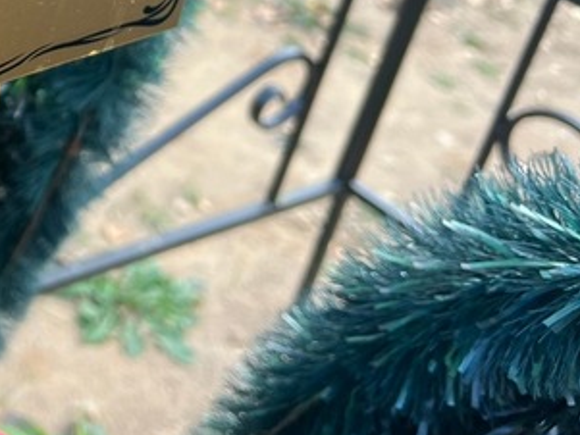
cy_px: -44
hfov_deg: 25.6
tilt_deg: -24.6
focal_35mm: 69
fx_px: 1157
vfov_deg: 20.3
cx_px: -96
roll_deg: -10.0
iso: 40
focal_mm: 5.7
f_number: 1.5
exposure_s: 1/183
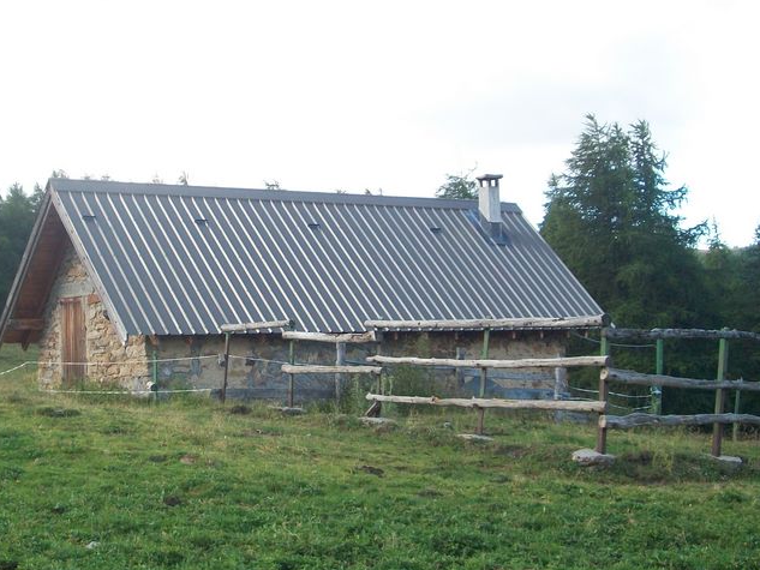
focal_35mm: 67
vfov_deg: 21.9
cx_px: 301
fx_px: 1471
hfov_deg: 28.9
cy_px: 269
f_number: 3.6
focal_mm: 8.8
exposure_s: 1/200
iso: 80
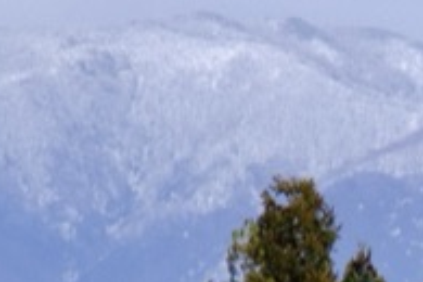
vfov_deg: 0.9
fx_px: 18728
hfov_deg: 1.3
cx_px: 757
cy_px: 529
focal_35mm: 1594
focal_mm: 230
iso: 200
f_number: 7.1
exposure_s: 1/450
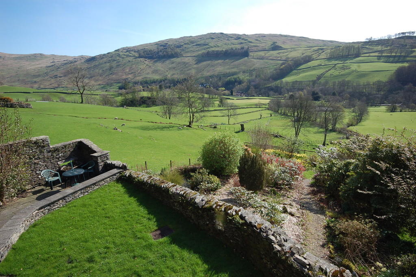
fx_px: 242
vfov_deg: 59.4
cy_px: 138
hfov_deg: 81.2
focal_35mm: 21
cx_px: 208
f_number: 10
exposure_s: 1/250
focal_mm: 14
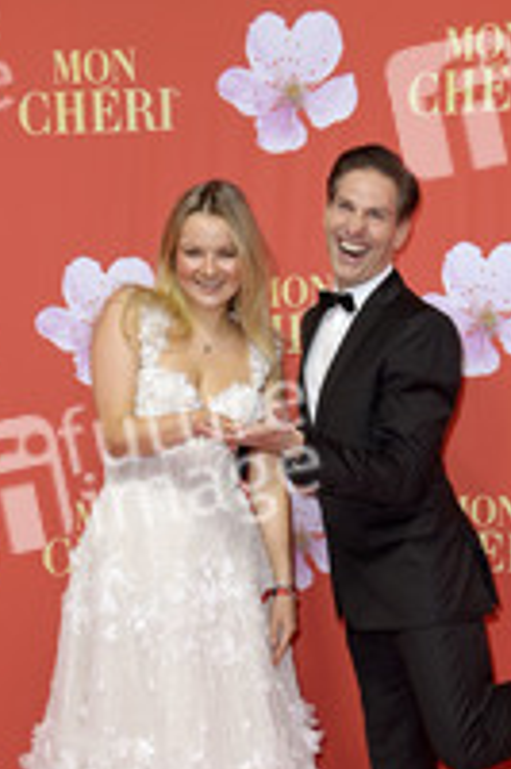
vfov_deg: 26.0
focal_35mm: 76
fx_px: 1621
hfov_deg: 17.9
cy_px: 665
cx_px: 234
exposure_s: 1/250
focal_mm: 38
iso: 800
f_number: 6.3
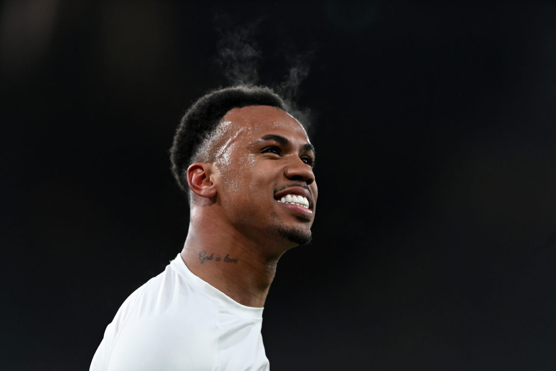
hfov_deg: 5.2
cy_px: 186
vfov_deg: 3.4
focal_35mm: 400
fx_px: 6177
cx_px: 278
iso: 2500
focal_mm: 400
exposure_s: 1/1600
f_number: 3.2
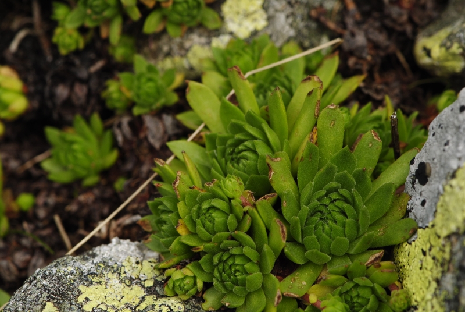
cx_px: 232
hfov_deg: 16.0
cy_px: 156
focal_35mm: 128
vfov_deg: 10.8
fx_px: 1649
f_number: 8
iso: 200
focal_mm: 85
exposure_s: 1/200
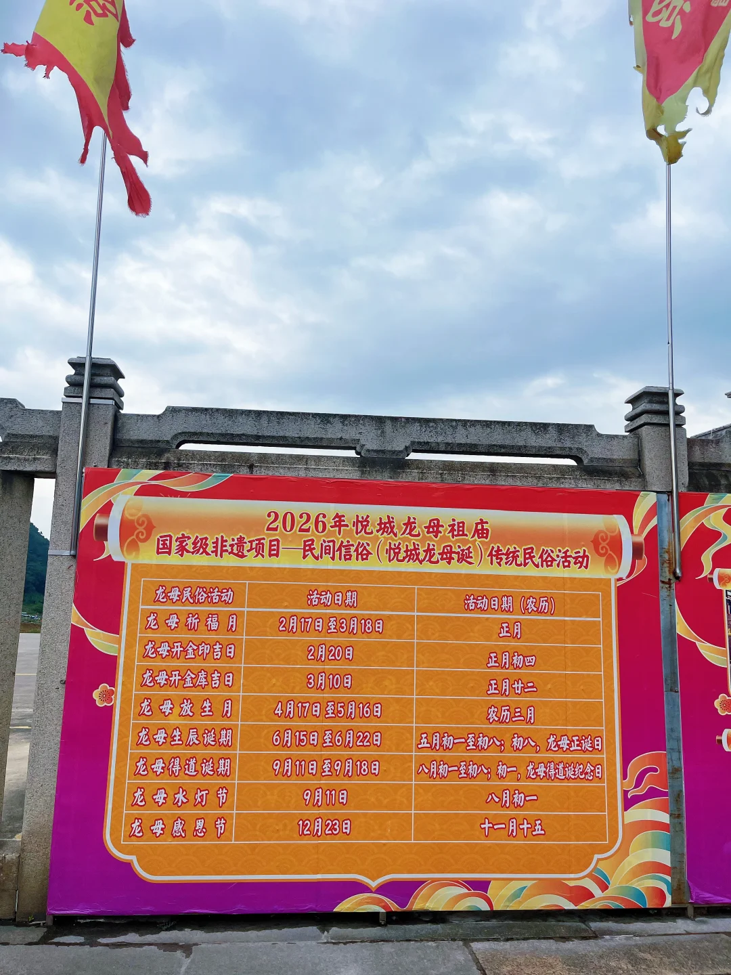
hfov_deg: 53.1
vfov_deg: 67.3
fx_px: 732
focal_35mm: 26
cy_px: 488
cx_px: 366
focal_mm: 5.1
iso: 50
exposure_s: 1/4310
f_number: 1.6
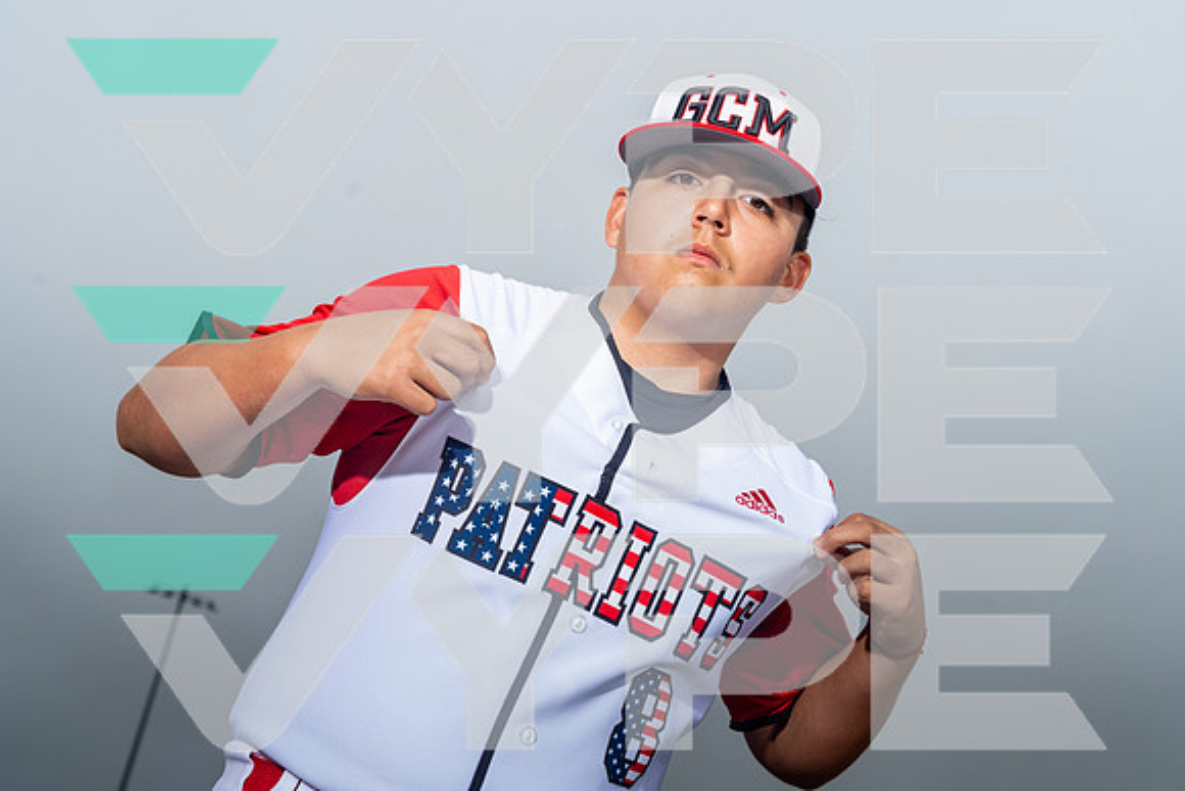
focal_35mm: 54
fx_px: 1778
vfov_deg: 25.1
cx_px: 592
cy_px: 396
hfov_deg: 36.9
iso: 320
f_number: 8
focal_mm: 54
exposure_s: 1/125
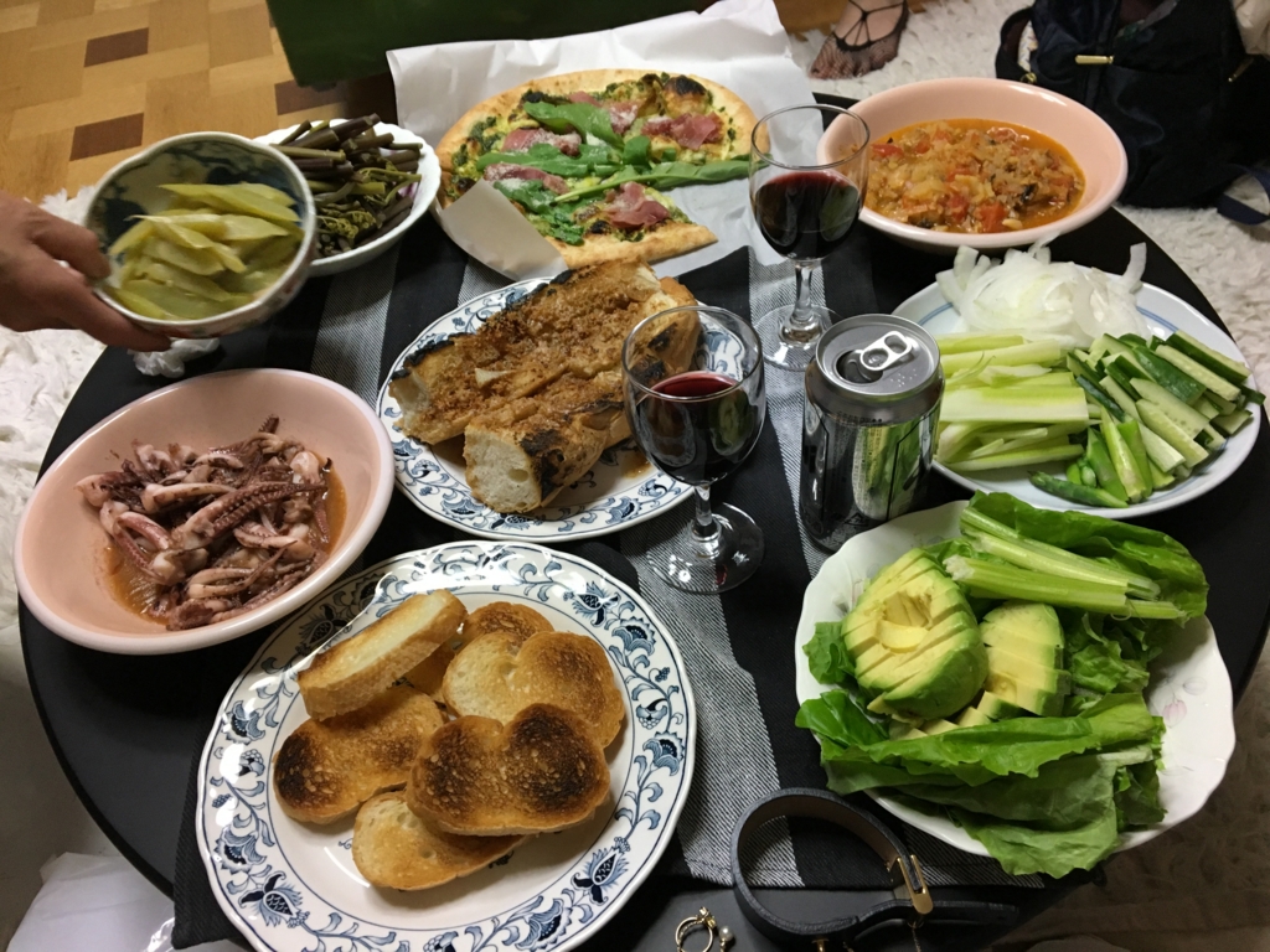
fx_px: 1064
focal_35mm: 29
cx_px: 635
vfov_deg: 48.2
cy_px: 476
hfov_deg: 61.7
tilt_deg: -48.1
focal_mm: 4.15
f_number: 2.2
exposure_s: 1/30
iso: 125
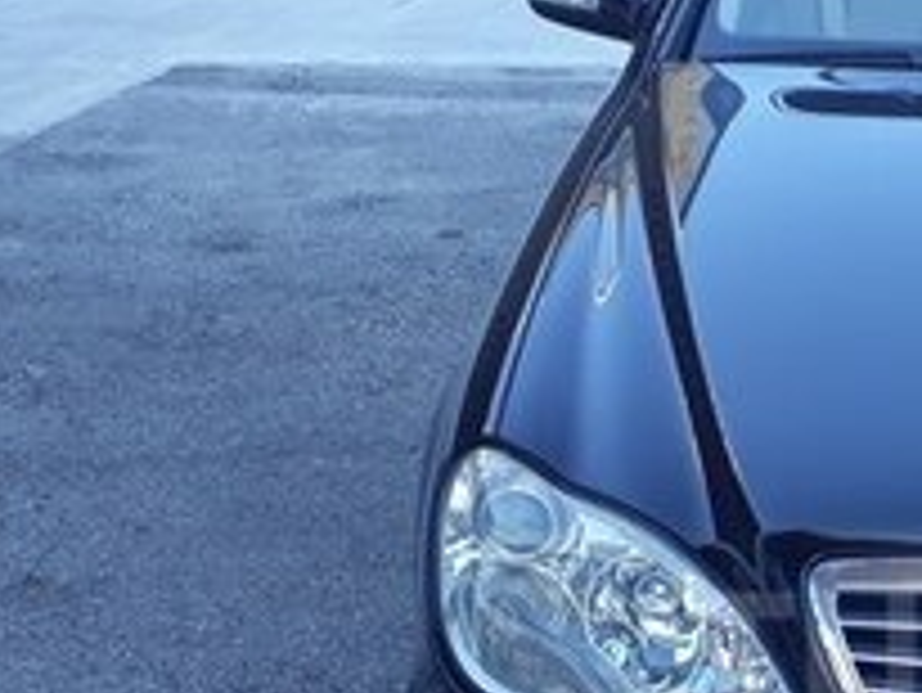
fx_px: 2319
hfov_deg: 20.8
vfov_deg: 16.7
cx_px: 1151
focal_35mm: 87
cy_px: 659
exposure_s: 1/178
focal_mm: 3.6
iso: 40
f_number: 1.9
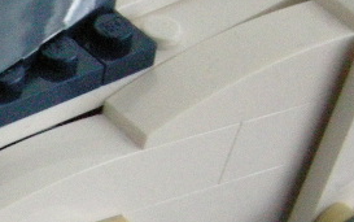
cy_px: 376
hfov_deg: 10.8
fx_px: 1728
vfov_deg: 7.2
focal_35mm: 179
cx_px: -322
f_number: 2.7
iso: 656
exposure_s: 1/30
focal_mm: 7.5
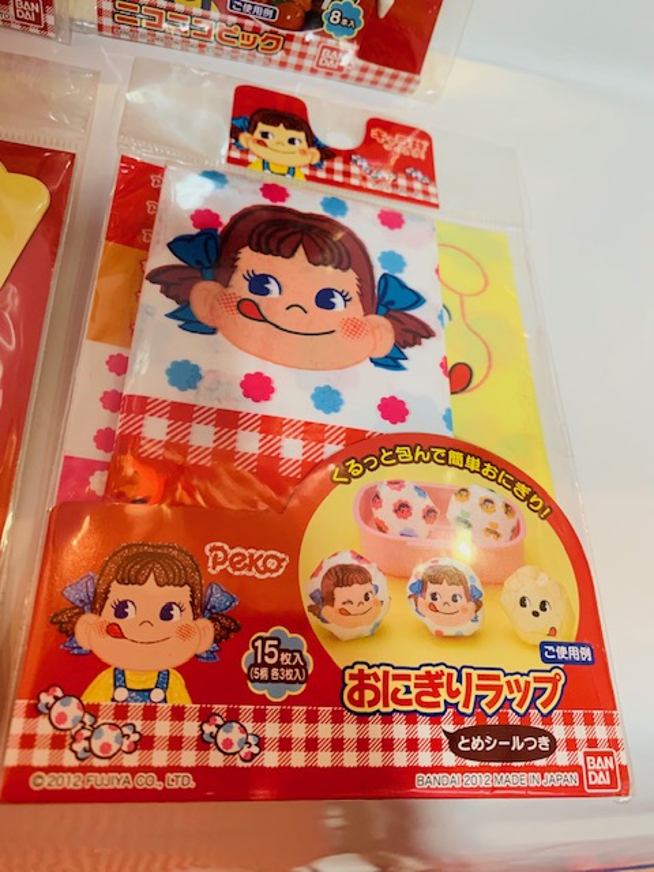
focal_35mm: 26
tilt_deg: -63.7
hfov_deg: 53.1
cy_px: 436
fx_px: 655
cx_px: 327
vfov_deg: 67.3
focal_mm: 4.25
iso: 160
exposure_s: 1/50
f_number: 1.8
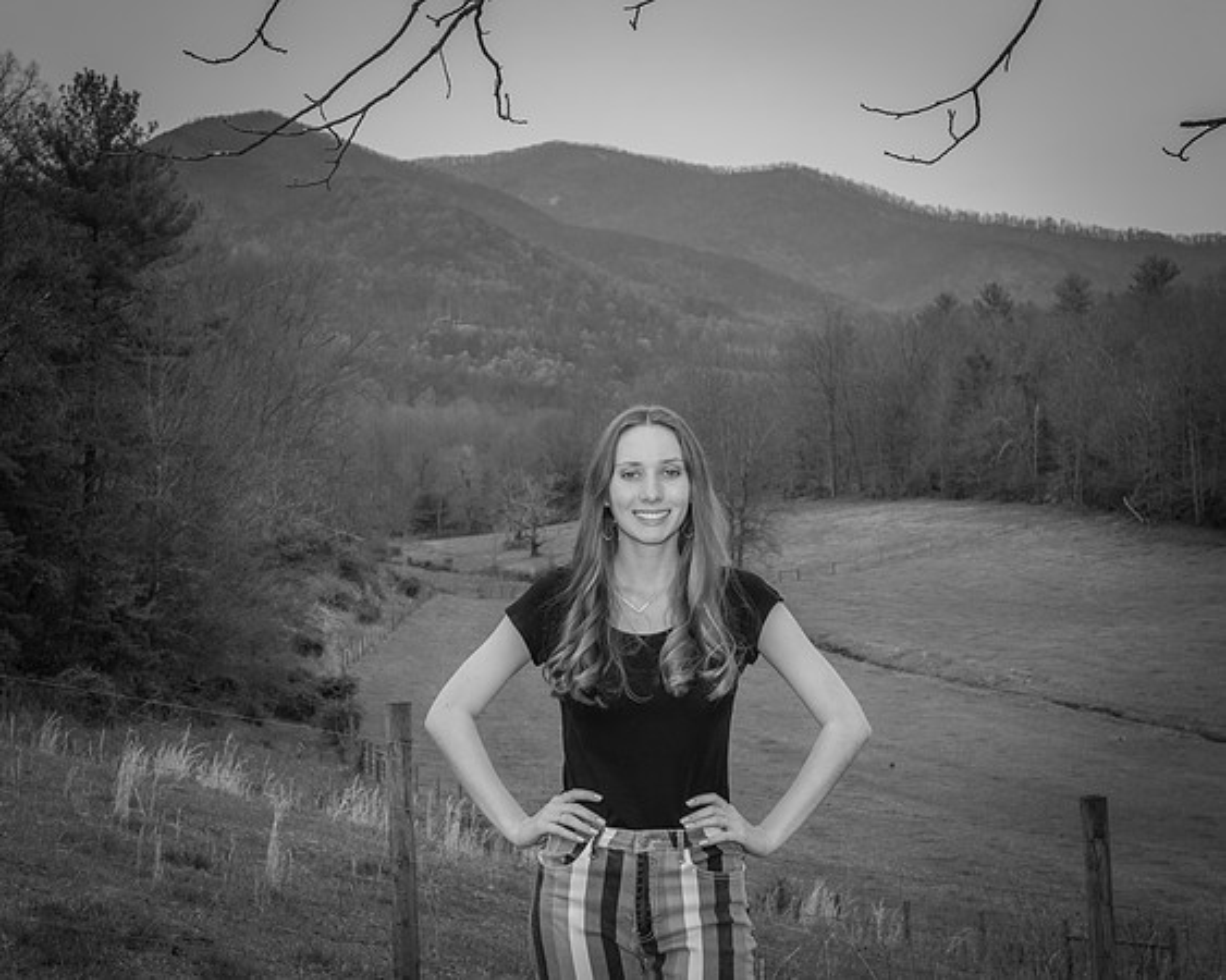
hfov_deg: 29.5
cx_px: 643
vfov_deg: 23.8
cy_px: 490
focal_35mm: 64
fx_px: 2328
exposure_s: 1/180
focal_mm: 38
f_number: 6.7
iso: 140
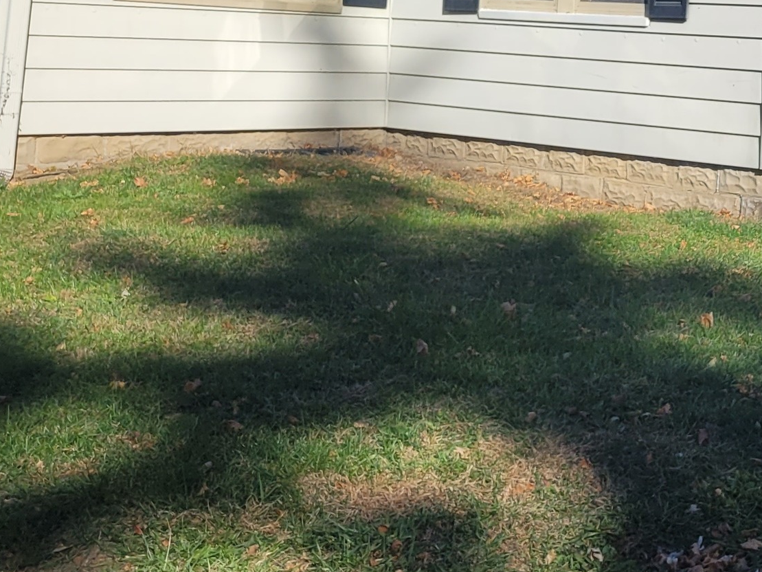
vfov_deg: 20.1
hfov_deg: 23.6
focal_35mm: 72
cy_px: 63
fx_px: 1585
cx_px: 1013
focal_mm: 5.4
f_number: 1.8
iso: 40
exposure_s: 1/2476
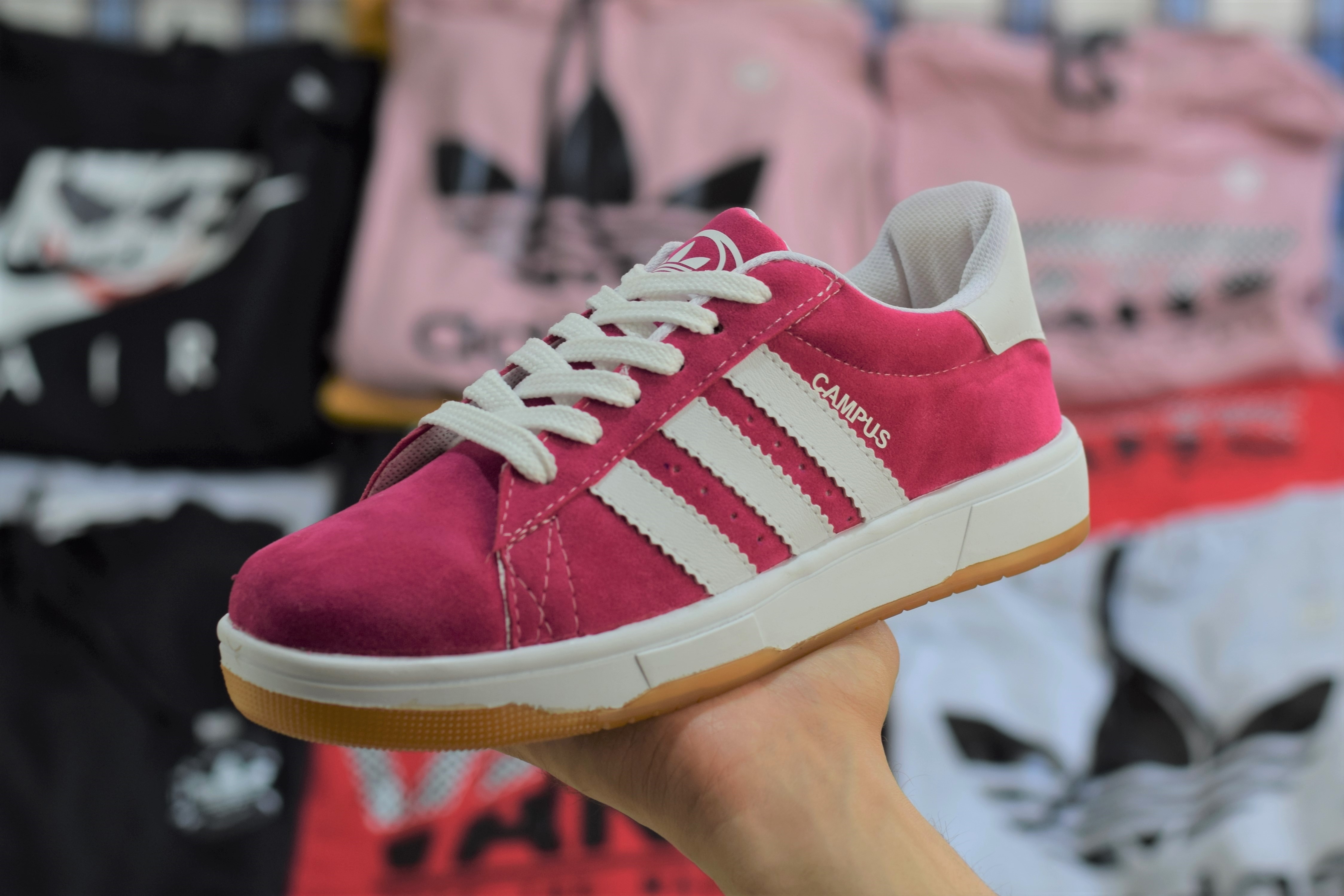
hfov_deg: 27.0
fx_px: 2800
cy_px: 448
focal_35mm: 75
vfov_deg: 18.2
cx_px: 672
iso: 100
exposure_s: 1/20
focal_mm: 50
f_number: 3.5
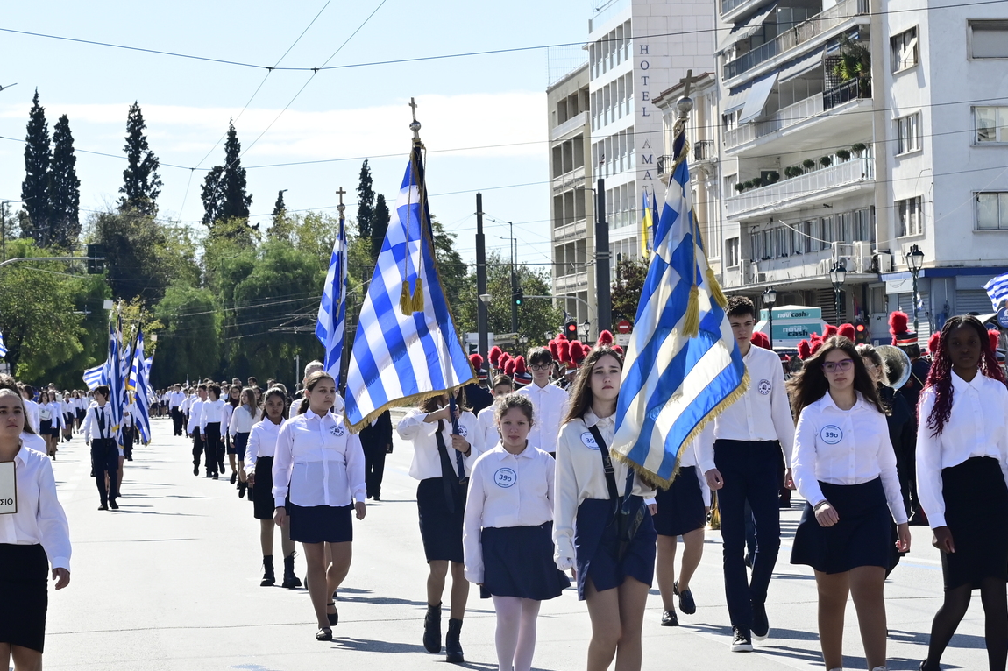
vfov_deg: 10.0
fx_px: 3835
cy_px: 381
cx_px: 466
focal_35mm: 137
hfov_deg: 15.0
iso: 500
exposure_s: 1/800
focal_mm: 70
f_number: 9
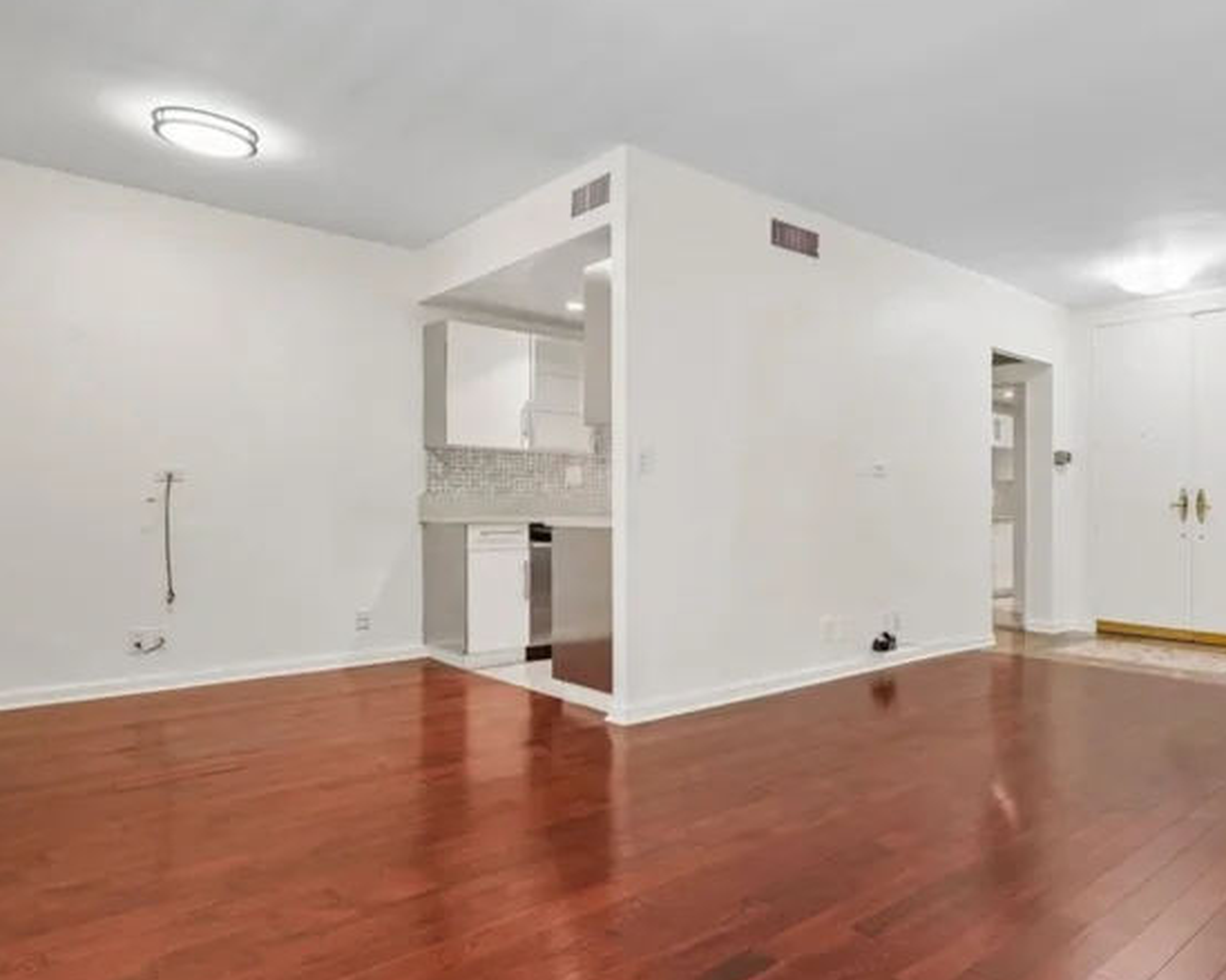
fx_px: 834
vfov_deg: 60.8
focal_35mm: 23
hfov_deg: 69.4
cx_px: 865
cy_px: 525
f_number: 11
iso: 400
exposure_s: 1/4
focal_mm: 16
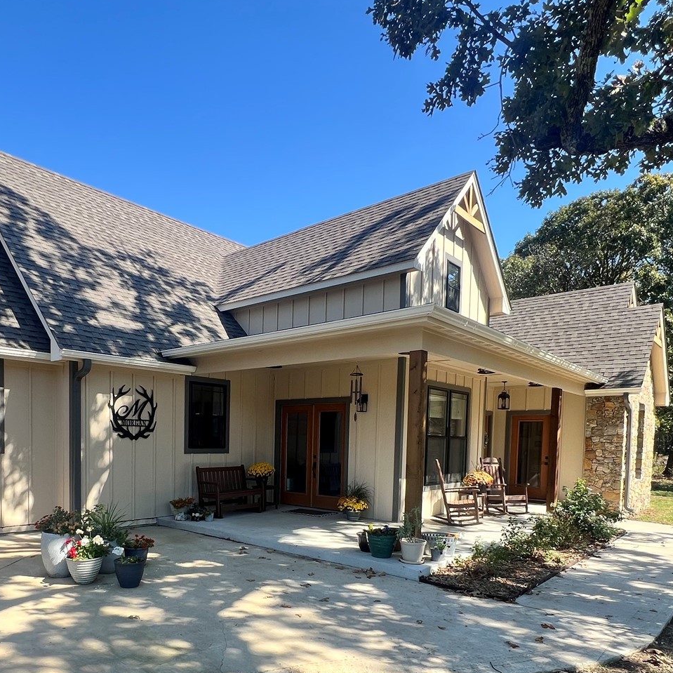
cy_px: 474
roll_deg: -1.6
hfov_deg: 66.5
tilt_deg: -3.8
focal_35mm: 23
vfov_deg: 64.6
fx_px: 506
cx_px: 265
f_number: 1.8
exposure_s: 1/433
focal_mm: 1.57
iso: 32
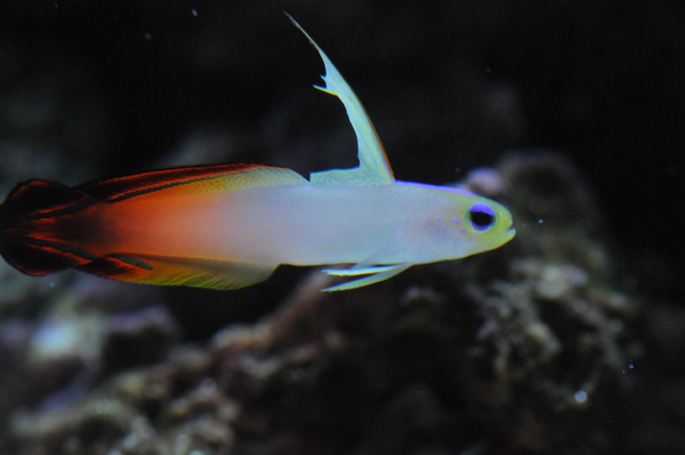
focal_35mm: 158
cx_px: 342
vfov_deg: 8.7
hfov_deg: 13.1
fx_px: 2993
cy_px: 228
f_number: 9
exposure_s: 1/320
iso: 3200
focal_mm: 105
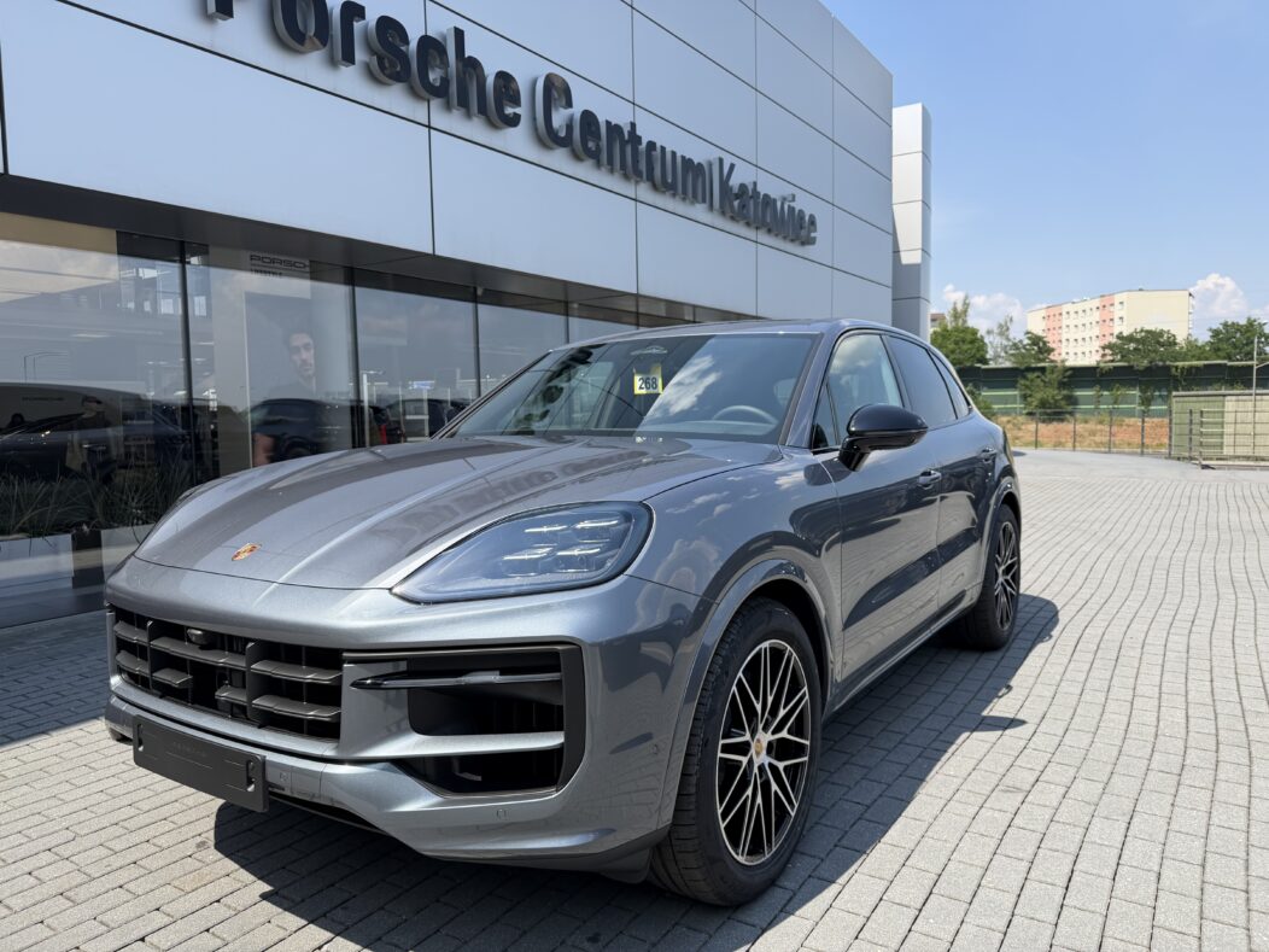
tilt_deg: -3.9
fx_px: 880
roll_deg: +1.2
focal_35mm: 24
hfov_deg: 71.6
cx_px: 634
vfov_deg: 56.8
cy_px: 476
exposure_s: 1/2370
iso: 80
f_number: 1.78
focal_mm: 6.76
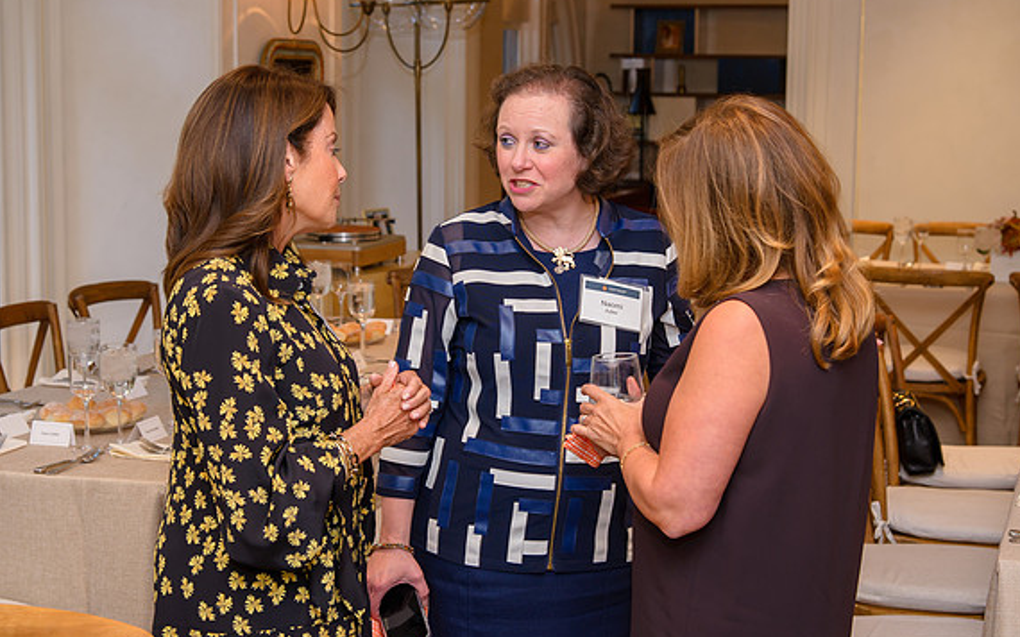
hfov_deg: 32.0
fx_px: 1779
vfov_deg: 20.3
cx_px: 509
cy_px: 297
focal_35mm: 64
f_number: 5.6
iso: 800
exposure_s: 1/30
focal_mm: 58
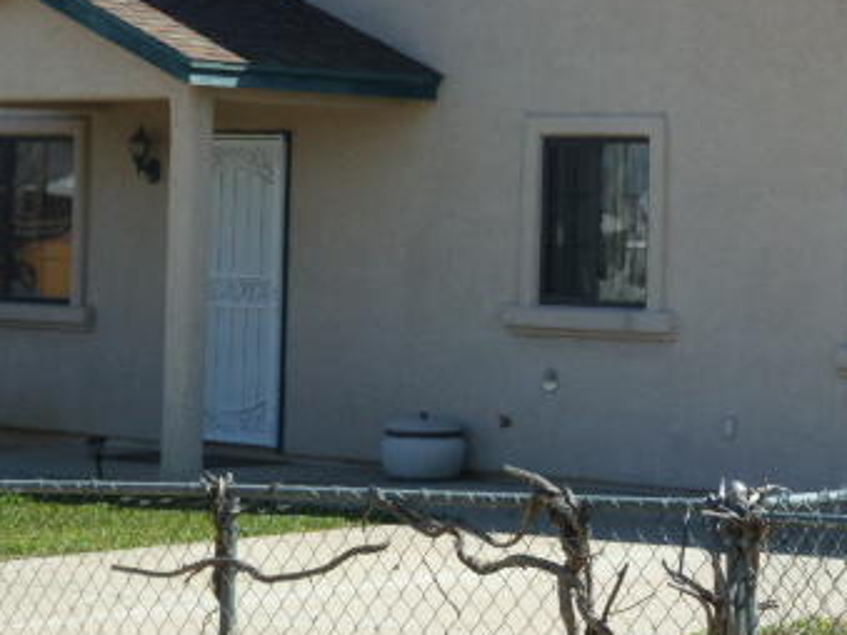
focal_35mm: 136
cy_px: 168
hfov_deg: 14.5
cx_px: 640
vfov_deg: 10.9
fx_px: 3327
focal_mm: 11.9
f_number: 4.1
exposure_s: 1/400
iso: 80
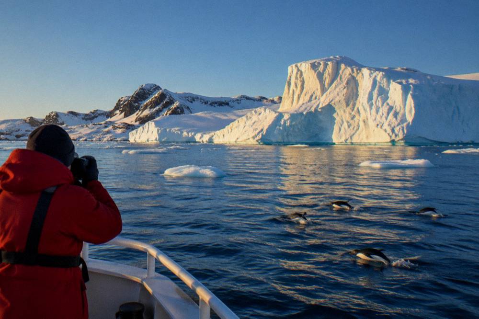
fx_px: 532
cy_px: 160
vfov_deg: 33.4
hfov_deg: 48.5
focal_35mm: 40
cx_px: 240
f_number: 2.8
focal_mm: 40
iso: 4000
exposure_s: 1/125
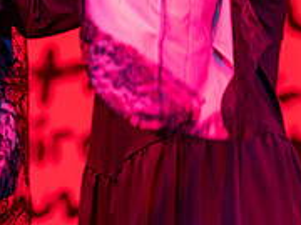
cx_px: 70
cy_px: -29
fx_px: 6748
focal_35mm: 776
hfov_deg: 2.6
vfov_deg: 1.9
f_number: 2.8
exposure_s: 1/160
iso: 400
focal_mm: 200
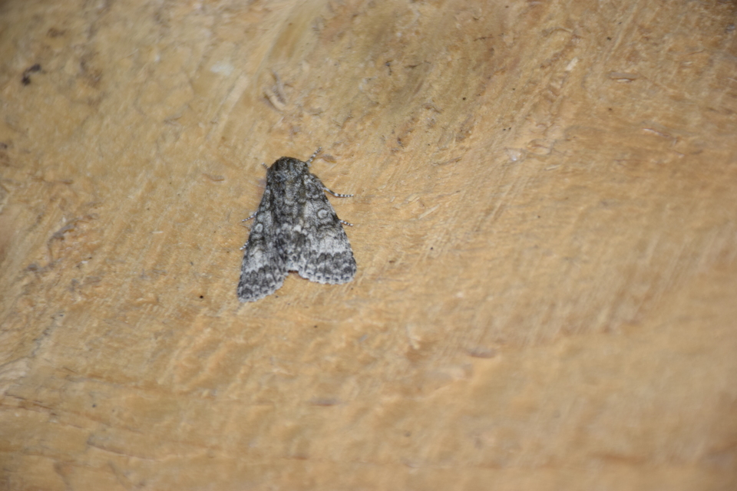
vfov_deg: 6.5
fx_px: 4299
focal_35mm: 210
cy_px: 246
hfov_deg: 9.8
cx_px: 368
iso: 500
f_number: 5.6
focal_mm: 140
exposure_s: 1/60
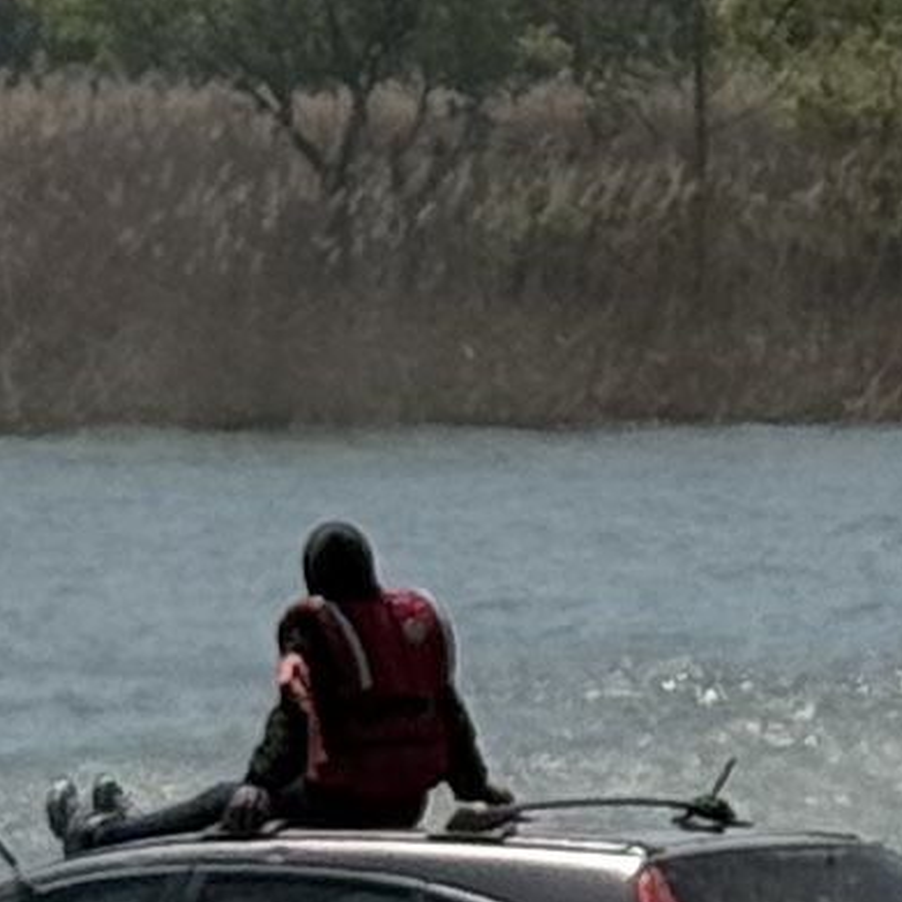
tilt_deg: +7.0
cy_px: -1460
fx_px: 12912
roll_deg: +0.2
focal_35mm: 438
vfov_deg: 3.9
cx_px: 1543
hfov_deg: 4.0
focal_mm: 6.76
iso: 64
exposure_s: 1/11364
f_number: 1.78
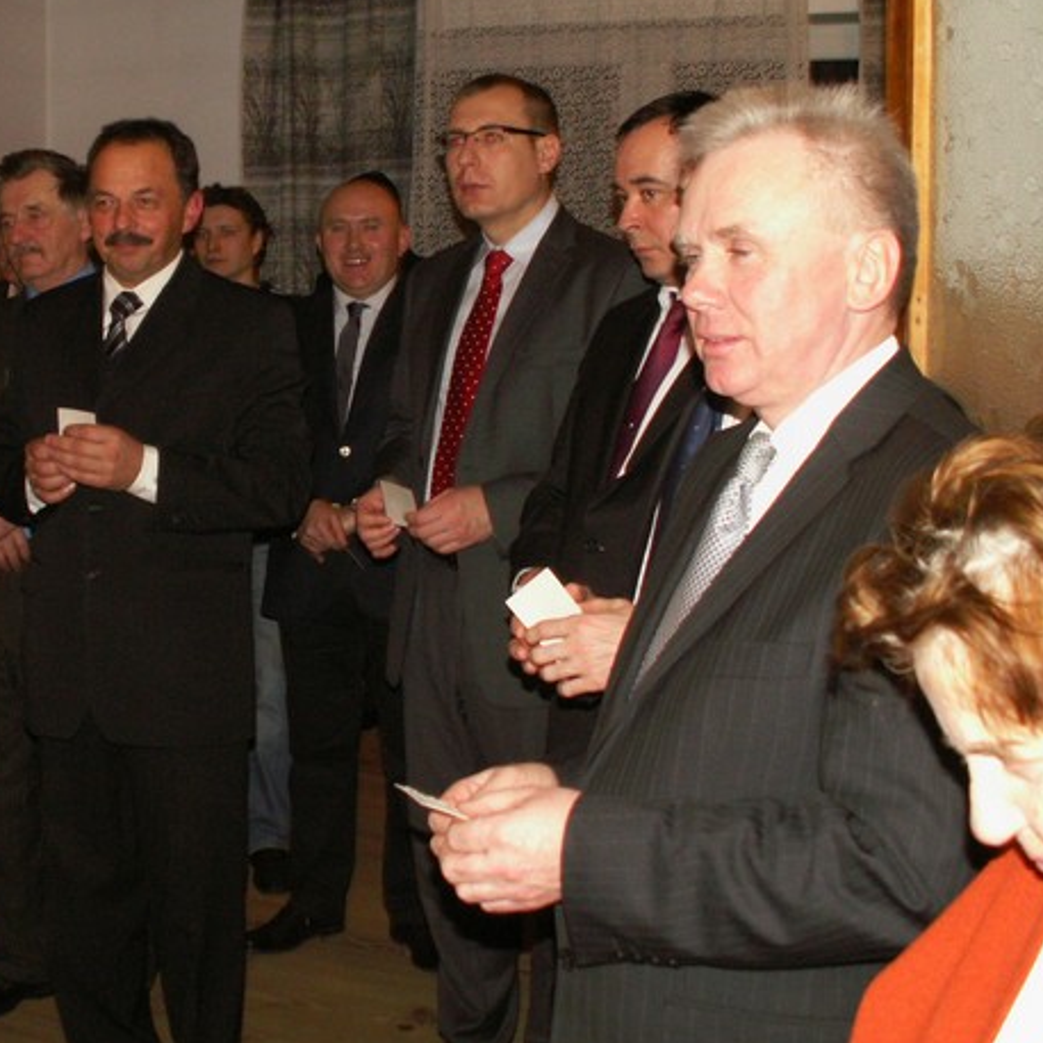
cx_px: 332
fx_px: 1841
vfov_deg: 31.5
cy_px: 399
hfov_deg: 31.3
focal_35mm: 54
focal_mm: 5.86
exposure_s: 1/40
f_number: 2.8
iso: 160
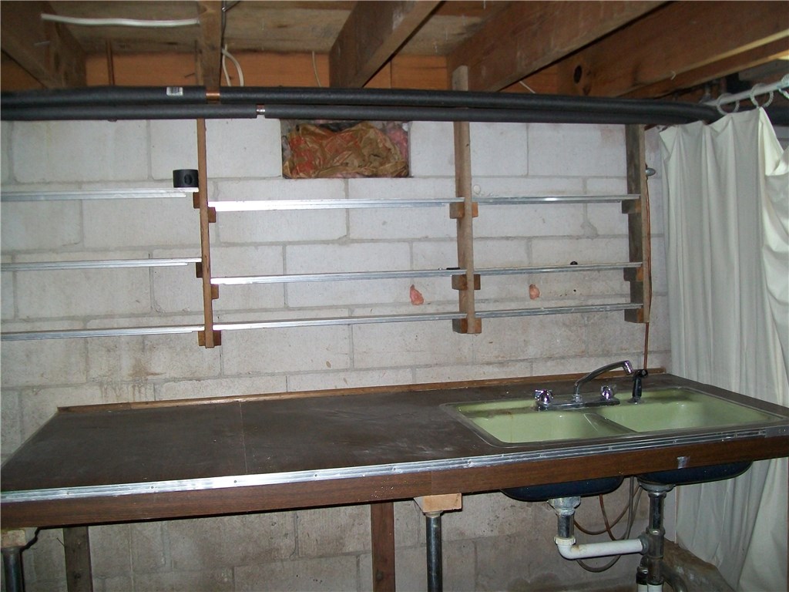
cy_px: 296
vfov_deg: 41.8
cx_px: 394
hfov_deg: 54.0
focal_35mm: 34
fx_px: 775
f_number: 2.7
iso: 160
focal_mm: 6.1
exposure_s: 1/60
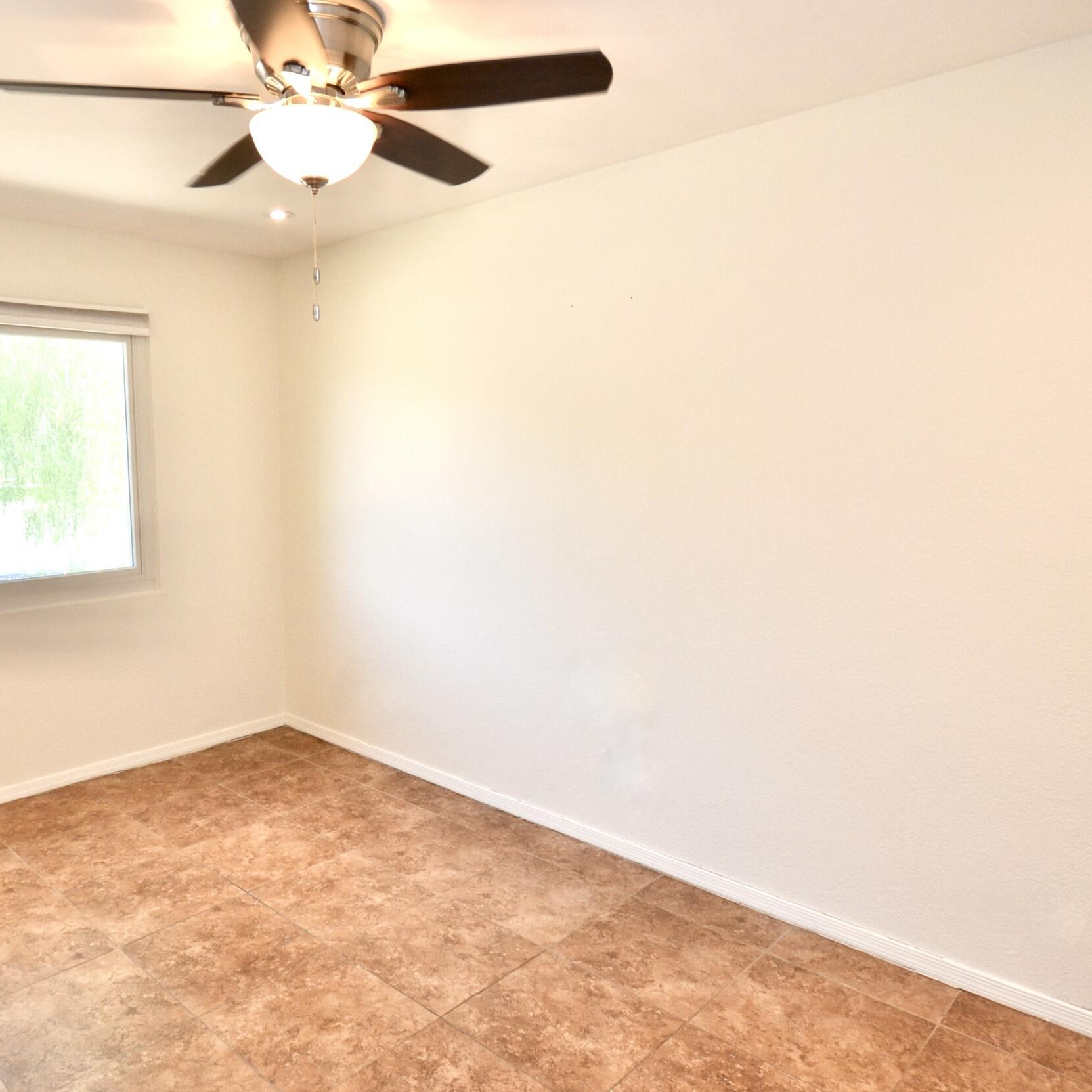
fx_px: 821
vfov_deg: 67.3
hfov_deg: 66.1
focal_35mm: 23
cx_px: 403
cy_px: 543
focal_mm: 10
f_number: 5.6
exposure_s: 1/100
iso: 400
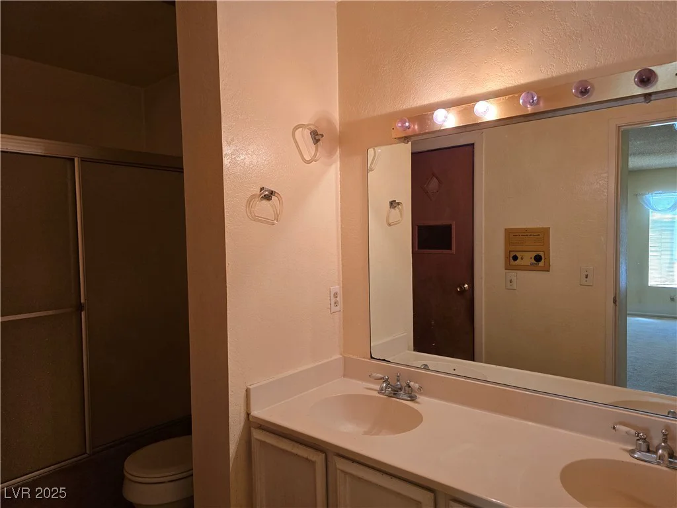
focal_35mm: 23
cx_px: 338
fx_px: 450
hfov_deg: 73.9
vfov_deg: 58.9
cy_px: 254
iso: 320
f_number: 1.7
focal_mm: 6.3
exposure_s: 1/120
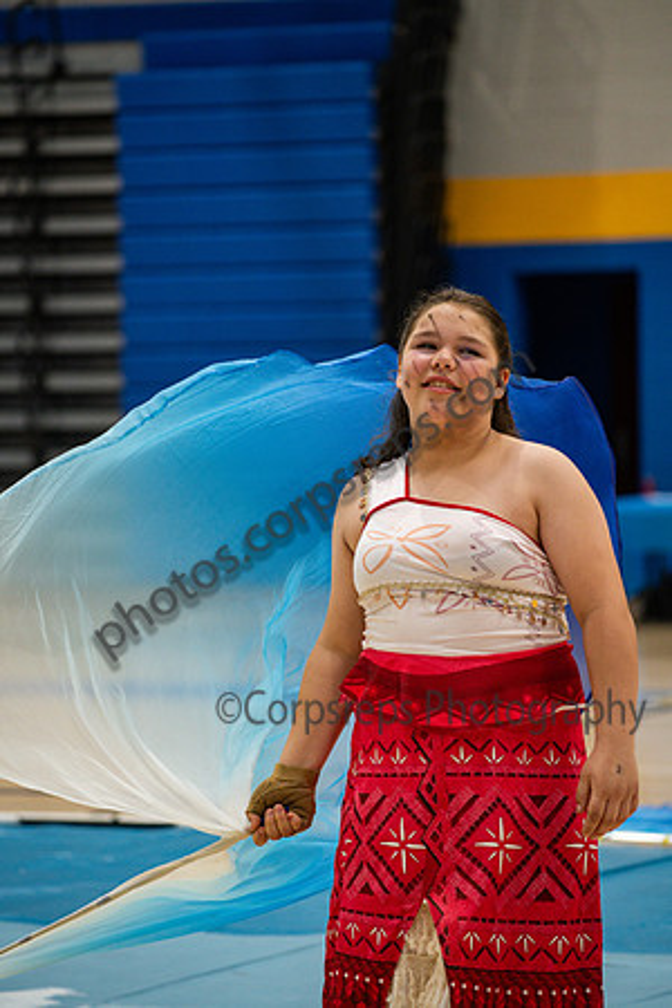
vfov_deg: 12.8
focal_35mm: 160
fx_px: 4480
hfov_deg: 8.6
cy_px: 504
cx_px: 336
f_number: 4
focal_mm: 160
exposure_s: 1/500
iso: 2800
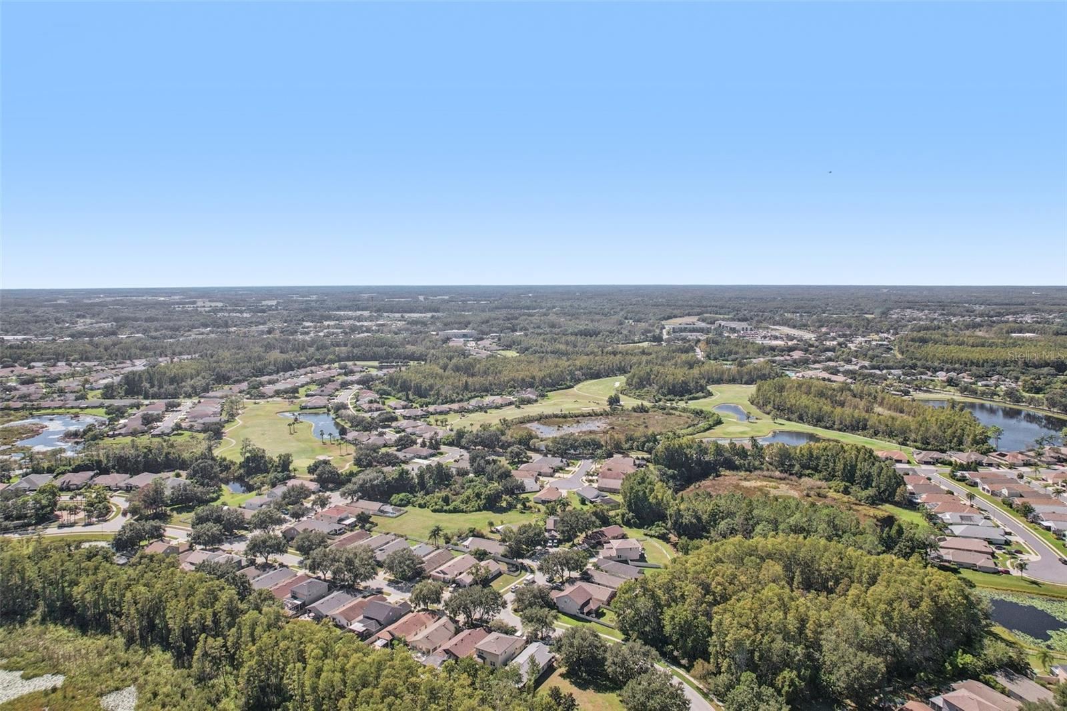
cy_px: 356
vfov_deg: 57.2
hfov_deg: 78.6
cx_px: 534
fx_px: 652
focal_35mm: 22
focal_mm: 8.4
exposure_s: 1/2000
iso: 100
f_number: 2.8
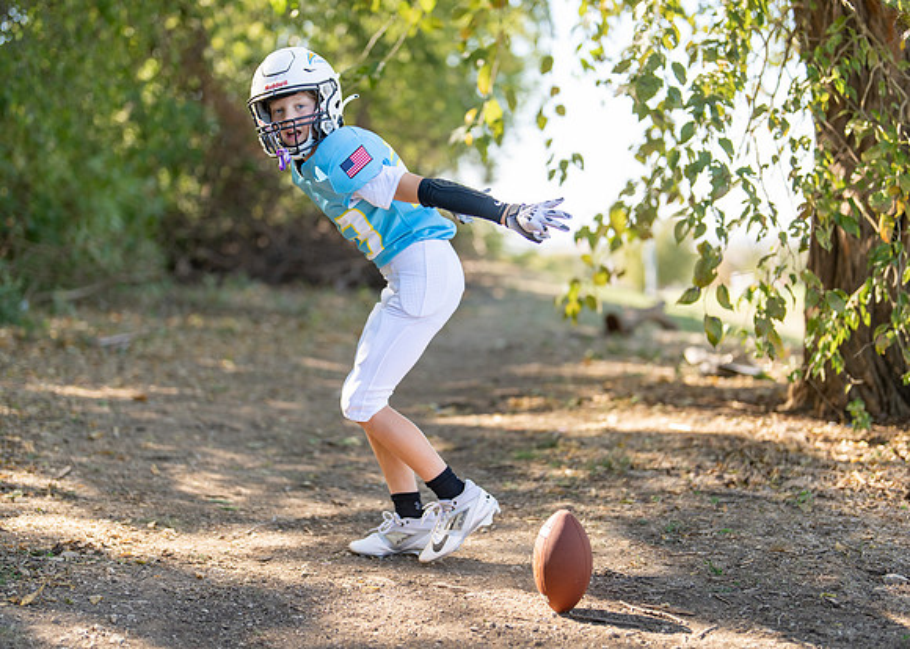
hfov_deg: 31.9
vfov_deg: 23.1
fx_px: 1592
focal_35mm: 62
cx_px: 427
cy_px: 330
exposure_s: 1/1600
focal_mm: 50
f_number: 1.2
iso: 100
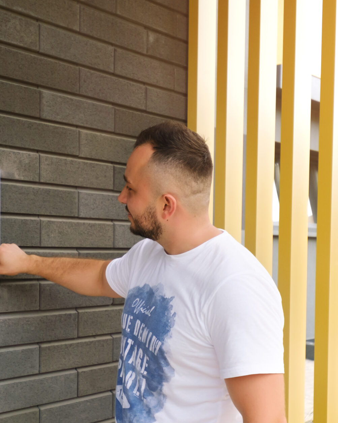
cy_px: 259
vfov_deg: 40.1
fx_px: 575
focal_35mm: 46
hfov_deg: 32.7
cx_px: 156
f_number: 2.8
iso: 640
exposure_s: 1/250
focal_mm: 16
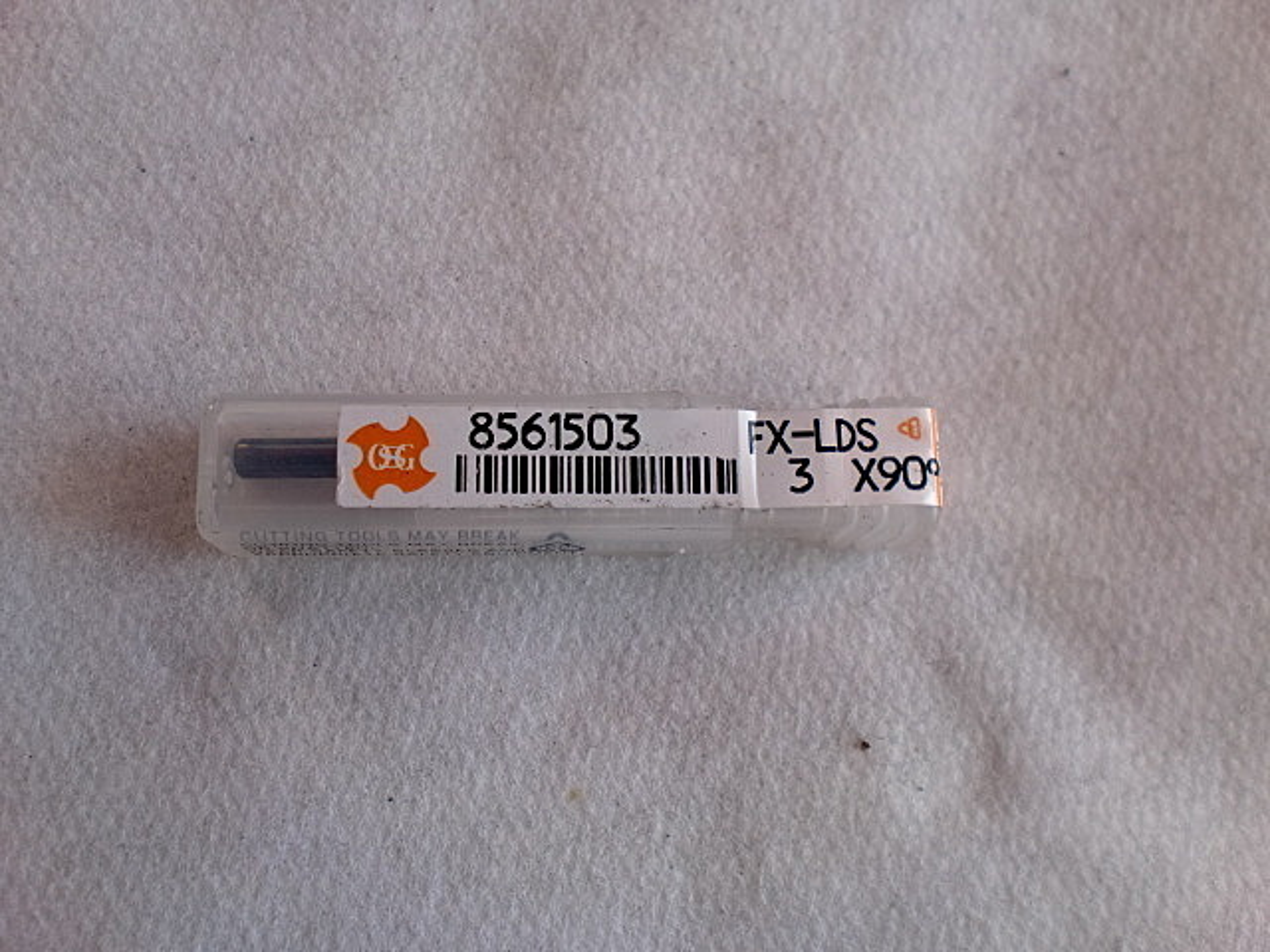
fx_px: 1284
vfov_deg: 40.7
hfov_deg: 52.6
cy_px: 476
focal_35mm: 35
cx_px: 635
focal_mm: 6.3
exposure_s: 1/80
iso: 64
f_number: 3.1
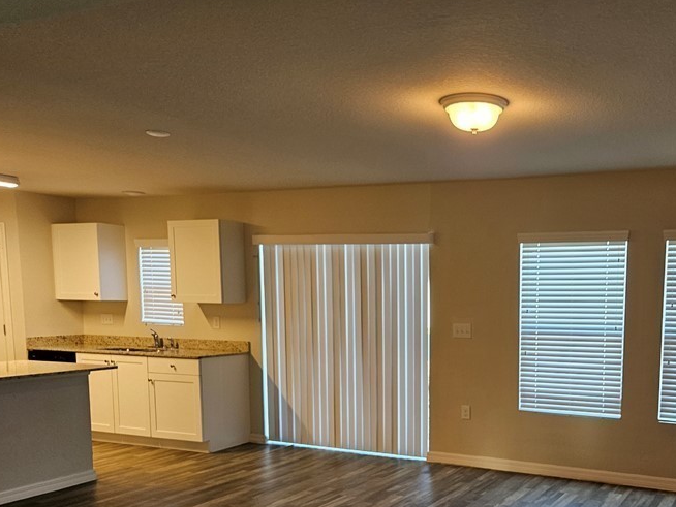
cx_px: 499
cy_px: 384
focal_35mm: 36
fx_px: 703
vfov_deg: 38.6
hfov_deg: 49.5
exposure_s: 1/120
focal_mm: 5.4
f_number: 1.8
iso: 320
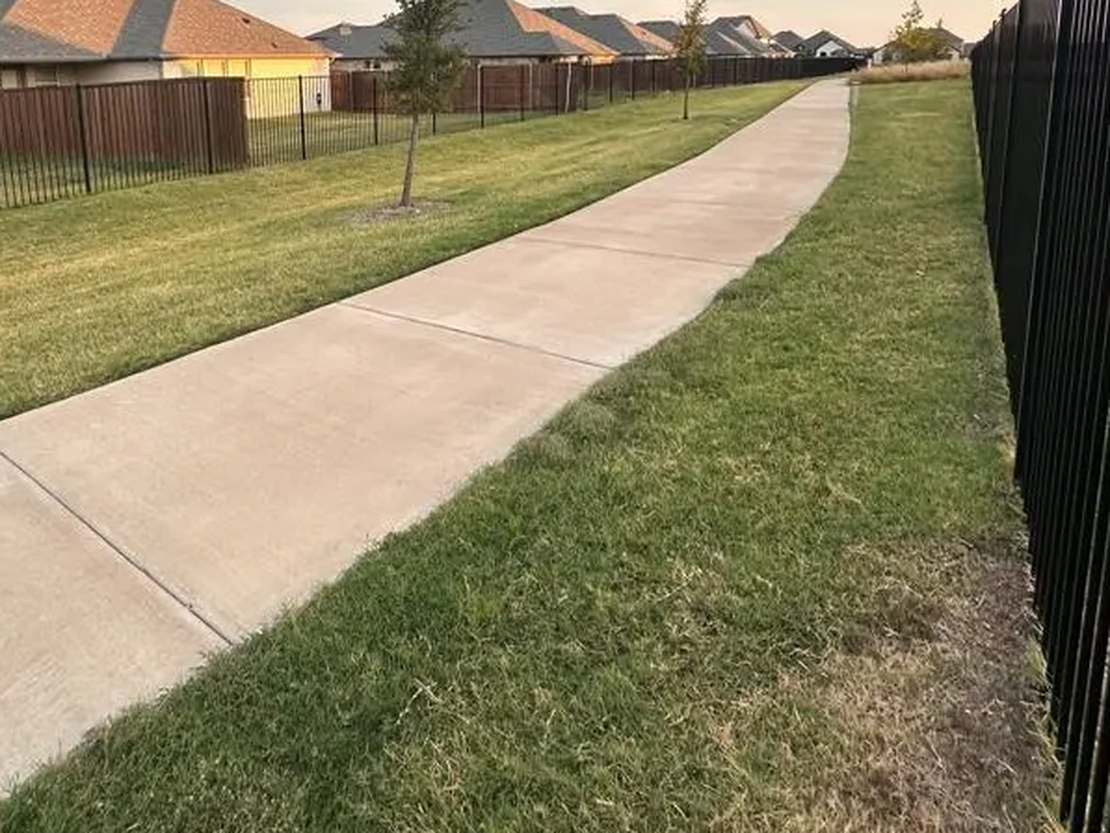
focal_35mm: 24
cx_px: 500
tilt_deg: -8.7
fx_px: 770
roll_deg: +1.4
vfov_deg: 53.8
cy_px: 192
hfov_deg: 71.4
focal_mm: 2.22
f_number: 2.2
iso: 40
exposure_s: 1/401
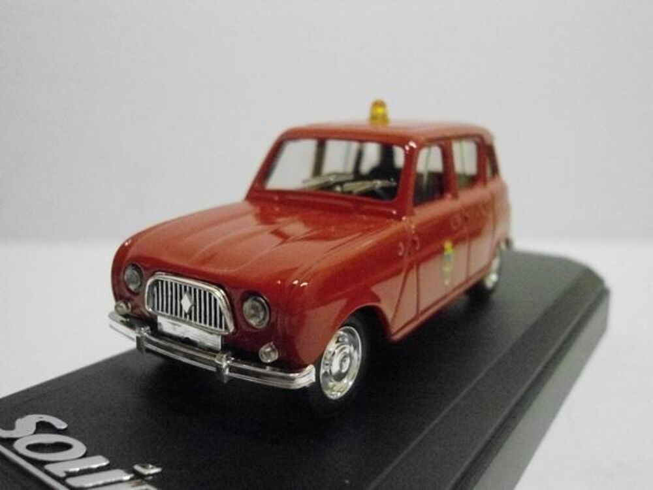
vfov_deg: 45.4
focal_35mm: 31
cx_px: 326
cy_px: 245
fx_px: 585
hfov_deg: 58.4
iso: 1600
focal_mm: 5.6
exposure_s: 1/125
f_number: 3
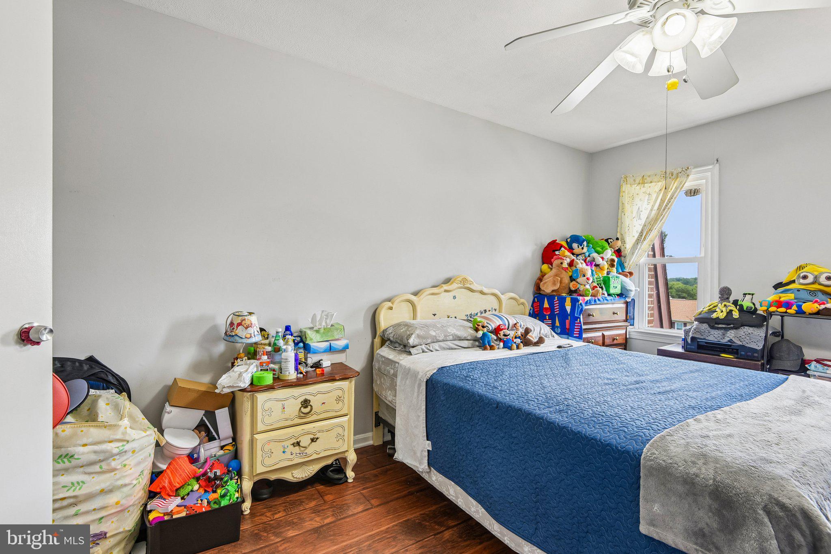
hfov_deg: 96.7
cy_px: 277
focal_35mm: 16
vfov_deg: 73.7
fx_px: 369
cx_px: 416
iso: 400
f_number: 8
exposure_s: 1/30
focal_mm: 16
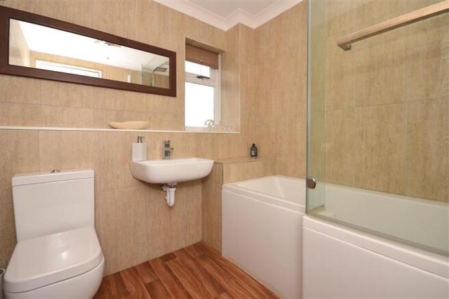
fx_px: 187
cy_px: 150
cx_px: 224
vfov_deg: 77.3
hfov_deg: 100.4
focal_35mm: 15
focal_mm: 10
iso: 400
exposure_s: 1/200
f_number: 9
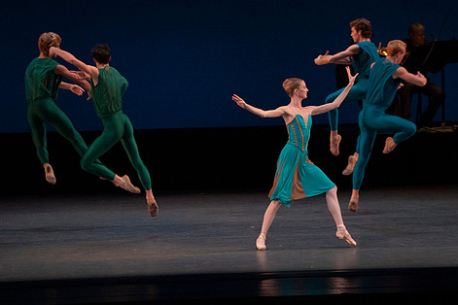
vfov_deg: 4.7
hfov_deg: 7.0
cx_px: 266
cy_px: 120
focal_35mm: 293
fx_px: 3727
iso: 8000
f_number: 7.1
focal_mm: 238
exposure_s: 1/400
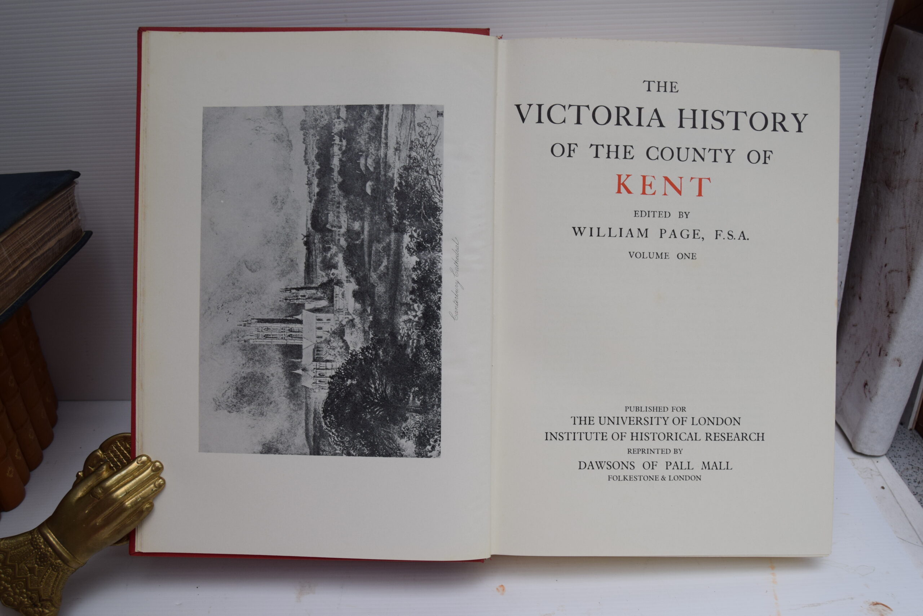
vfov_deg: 40.0
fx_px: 846
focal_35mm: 33
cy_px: 308
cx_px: 462
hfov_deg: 57.2
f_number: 6.3
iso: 400
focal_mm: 22
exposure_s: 1/160
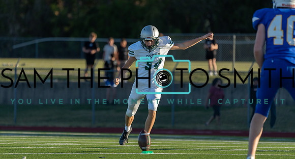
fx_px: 3542
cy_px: 73
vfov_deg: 2.6
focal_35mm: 458
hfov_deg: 4.8
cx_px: 146
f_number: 5.6
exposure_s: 1/1250
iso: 500
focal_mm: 400
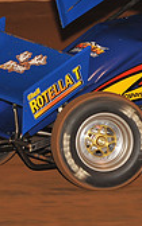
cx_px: 219
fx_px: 2718
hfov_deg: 3.0
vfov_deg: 4.8
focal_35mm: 439
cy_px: 27
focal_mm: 125
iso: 800
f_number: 6.3
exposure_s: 1/250
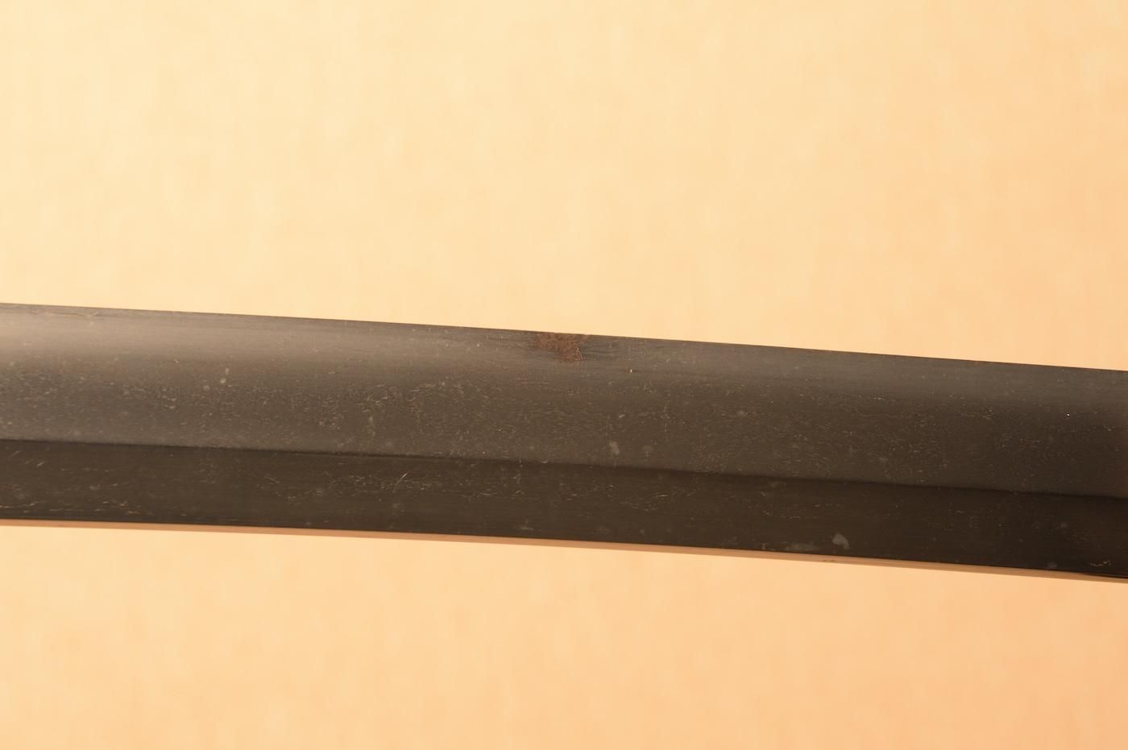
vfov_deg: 9.6
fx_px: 4461
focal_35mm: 142
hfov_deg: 14.4
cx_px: 564
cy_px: 375
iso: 400
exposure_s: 1/1.6
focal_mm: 95
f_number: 11
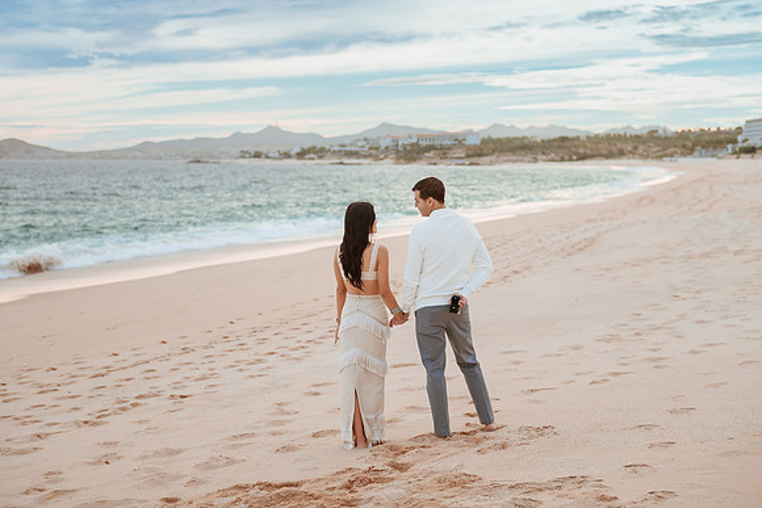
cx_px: 373
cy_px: 254
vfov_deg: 21.8
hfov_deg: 32.2
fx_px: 1318
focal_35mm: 62
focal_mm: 60
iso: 250
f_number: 2.8
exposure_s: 1/3200
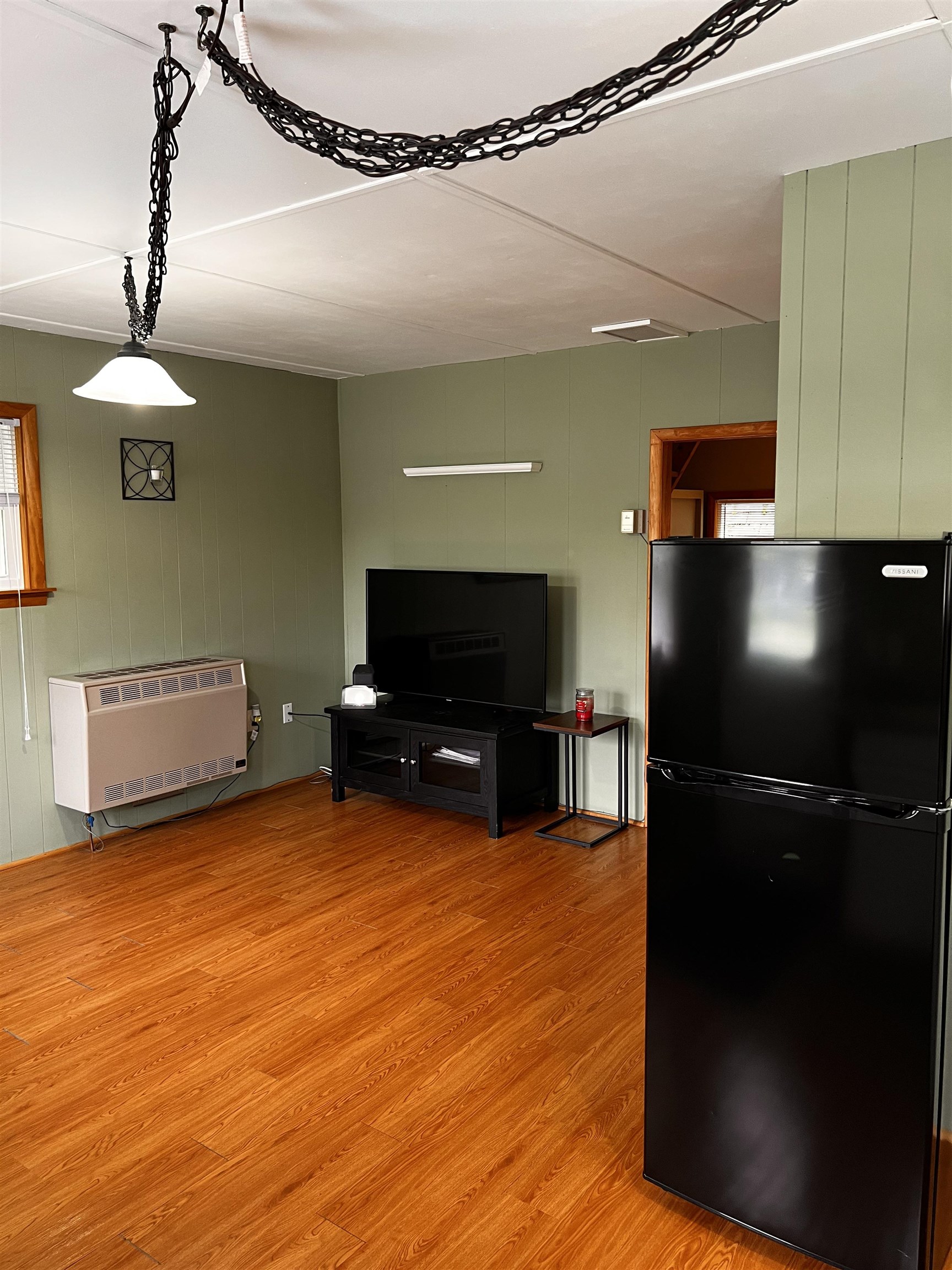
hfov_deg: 53.1
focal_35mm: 26
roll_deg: +0.1
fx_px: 953
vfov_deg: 67.3
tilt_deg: -5.3
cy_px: 635
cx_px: 476
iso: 100
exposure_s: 1/60
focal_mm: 5.7
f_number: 1.5
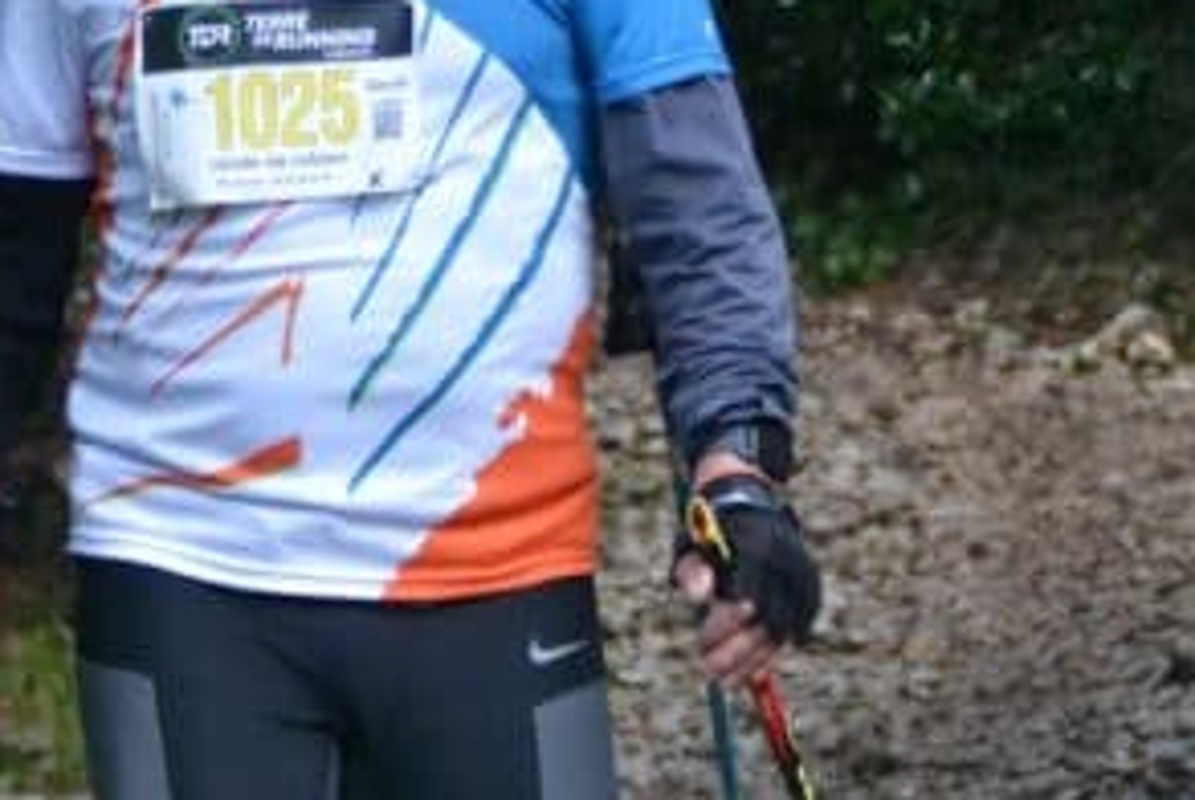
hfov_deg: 5.0
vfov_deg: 3.3
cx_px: 347
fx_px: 13700
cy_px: 216
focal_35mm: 412
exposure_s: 1/500
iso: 2200
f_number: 6
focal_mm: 105
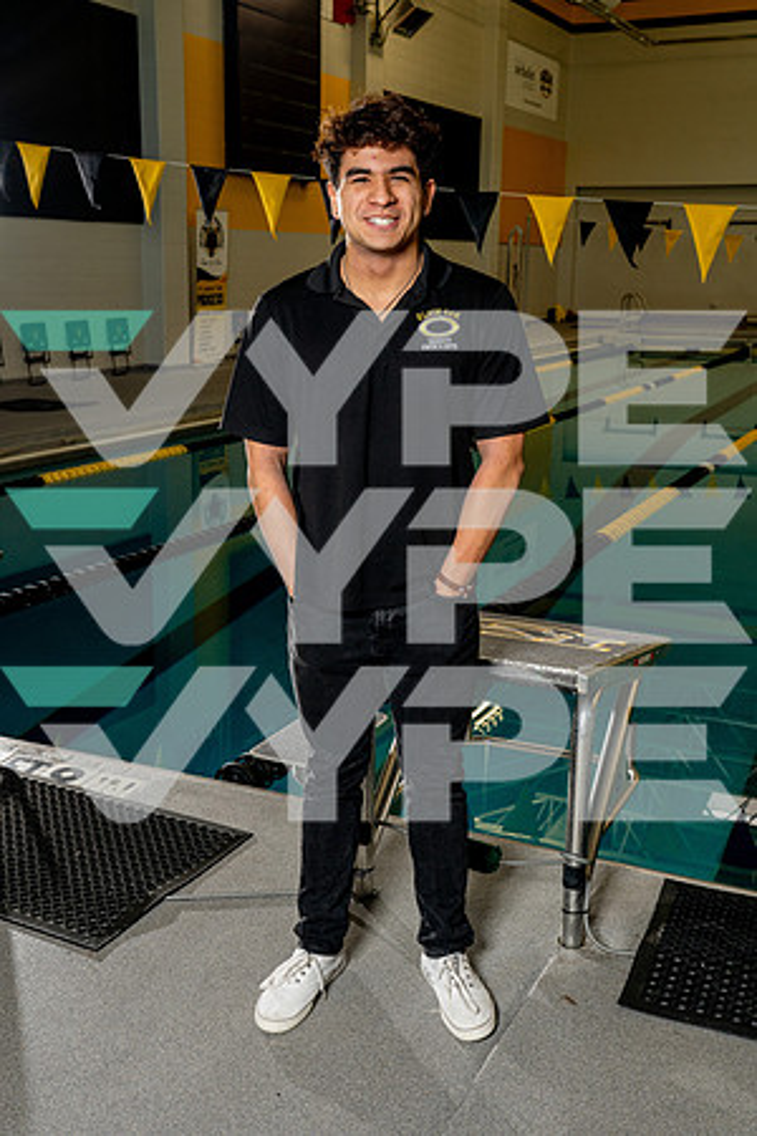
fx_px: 1293
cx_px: 378
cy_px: 568
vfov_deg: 47.4
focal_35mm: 41
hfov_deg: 32.6
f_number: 7.1
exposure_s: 1/200
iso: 500
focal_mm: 41
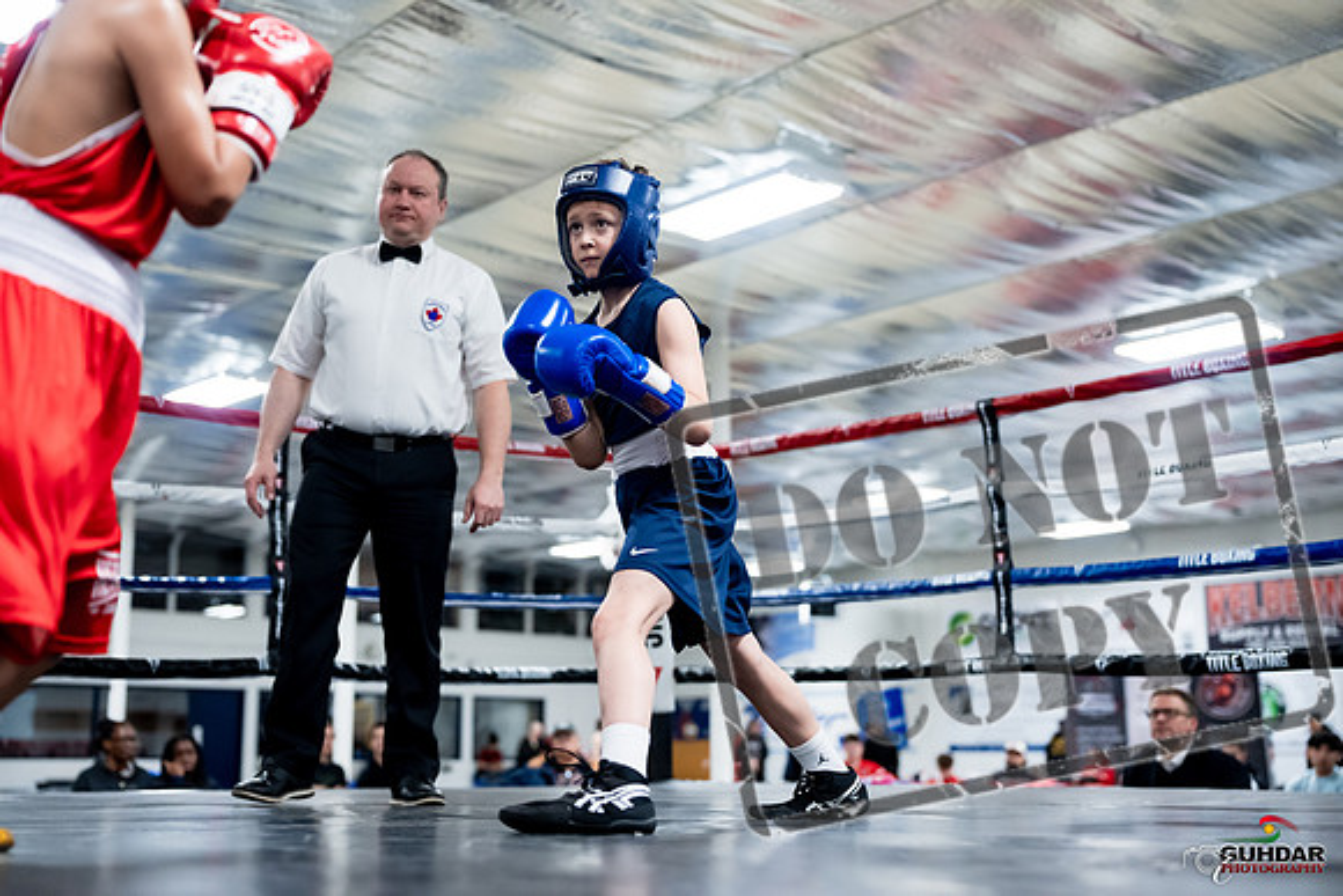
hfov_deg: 45.4
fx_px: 1604
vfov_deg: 31.2
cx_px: 672
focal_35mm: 43
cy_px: 448
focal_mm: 43
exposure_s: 1/800
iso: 3200
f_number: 2
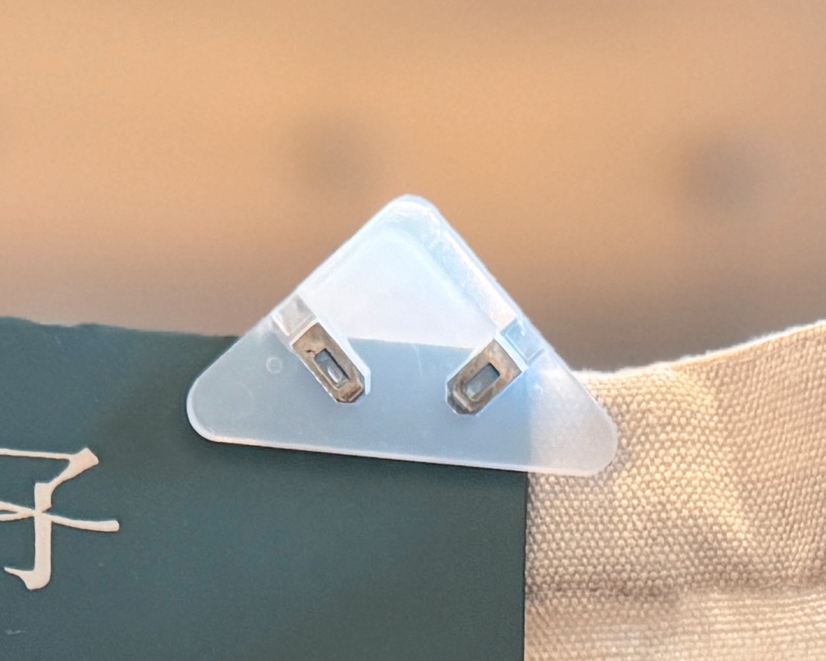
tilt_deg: -1.8
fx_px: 3252
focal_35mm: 133
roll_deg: -0.5
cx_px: 434
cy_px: 1513
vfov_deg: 10.3
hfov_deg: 14.5
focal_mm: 6.76
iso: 500
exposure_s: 1/60
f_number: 1.78
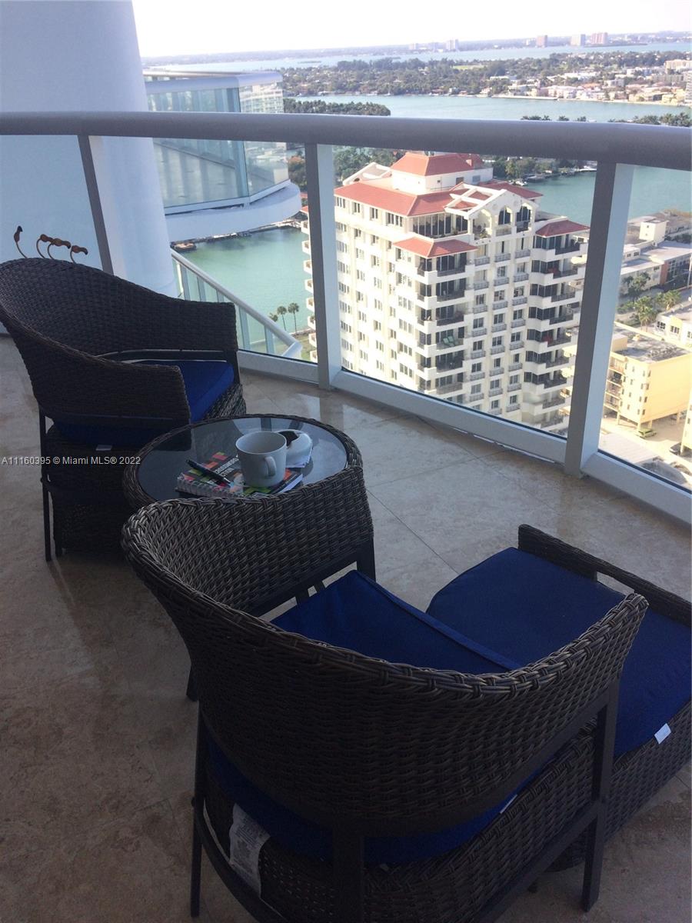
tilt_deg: -28.3
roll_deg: +1.5
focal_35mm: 29
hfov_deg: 48.2
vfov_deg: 61.7
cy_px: 462
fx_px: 773
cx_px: 346
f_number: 2.2
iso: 32
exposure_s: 1/805
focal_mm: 4.15
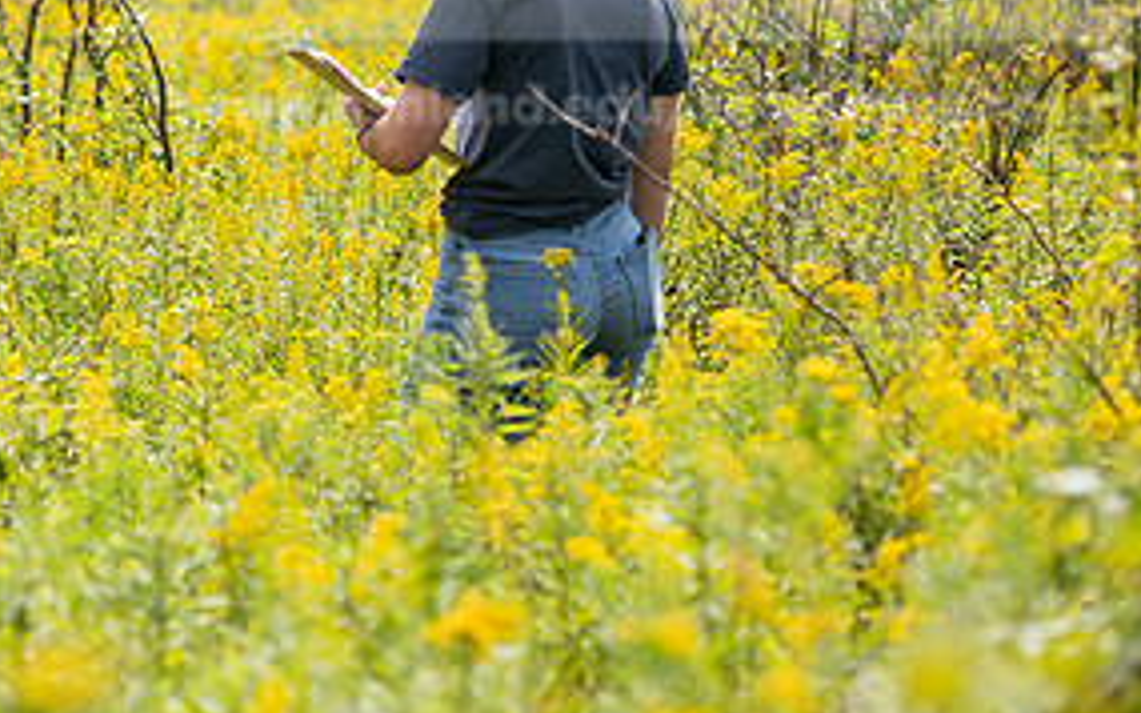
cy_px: 190
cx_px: 0
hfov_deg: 10.2
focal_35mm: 203
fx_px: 6311
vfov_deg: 6.5
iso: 80
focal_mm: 98
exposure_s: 1/500
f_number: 3.5
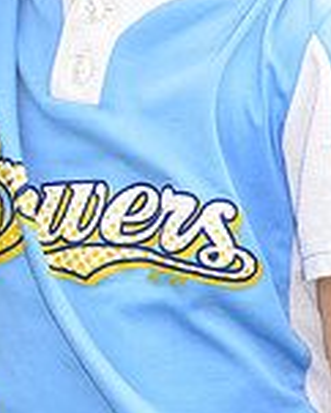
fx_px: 8159
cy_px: -105
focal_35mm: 667
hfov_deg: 2.3
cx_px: -71
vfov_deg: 2.9
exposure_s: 1/200
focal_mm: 185
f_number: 8
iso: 250
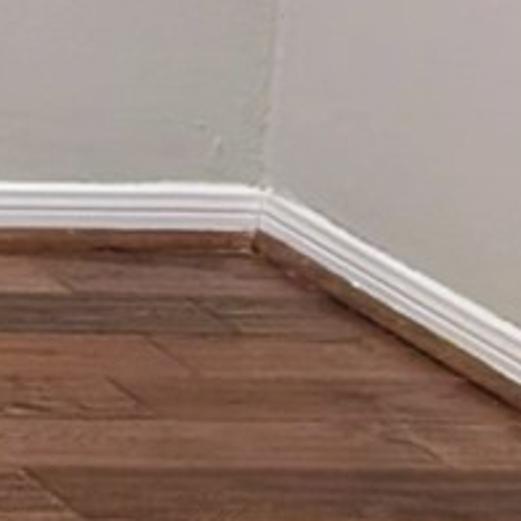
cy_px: -253
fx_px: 3780
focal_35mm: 222
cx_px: -1932
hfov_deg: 5.9
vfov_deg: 7.7
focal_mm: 6.9
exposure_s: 1/24
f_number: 1.68
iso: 126
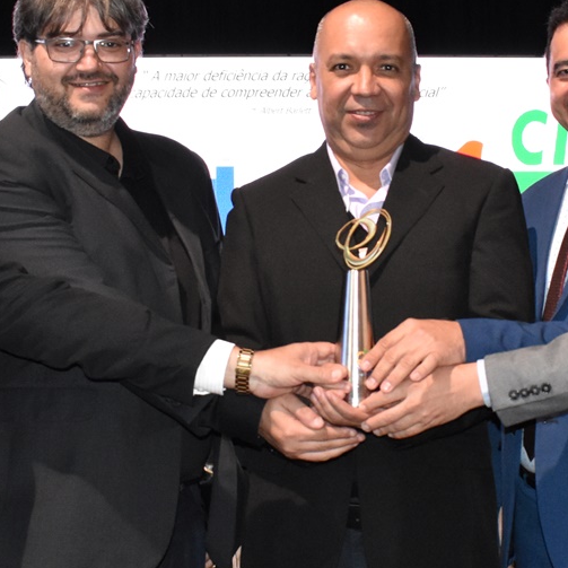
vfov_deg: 22.8
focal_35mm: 76
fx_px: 1411
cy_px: 272
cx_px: 370
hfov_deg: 22.7
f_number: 5
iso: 3200
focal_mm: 20
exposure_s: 1/80
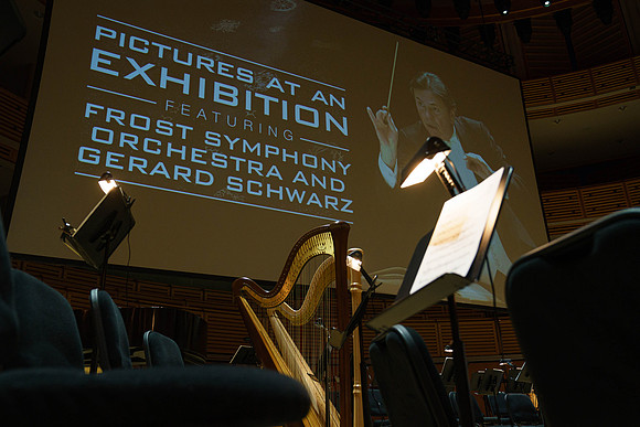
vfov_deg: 42.3
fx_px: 551
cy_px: 214
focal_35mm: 31
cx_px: 320
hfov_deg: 60.3
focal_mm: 31
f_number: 4.5
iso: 2500
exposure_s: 1/200
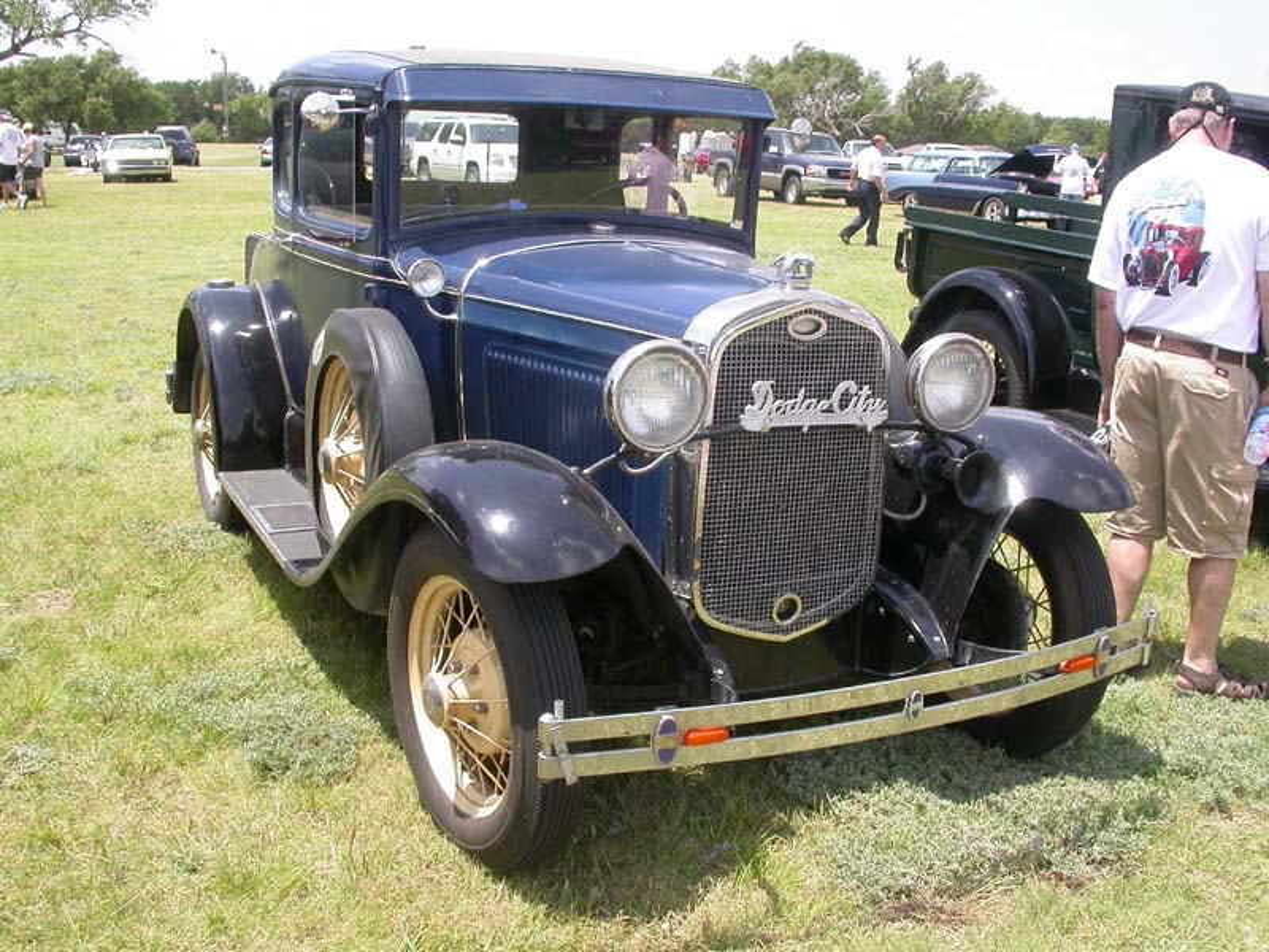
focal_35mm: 38
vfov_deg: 37.7
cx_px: 634
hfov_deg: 49.0
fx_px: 1393
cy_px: 476
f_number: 6
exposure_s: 1/222
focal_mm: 7.85
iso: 100
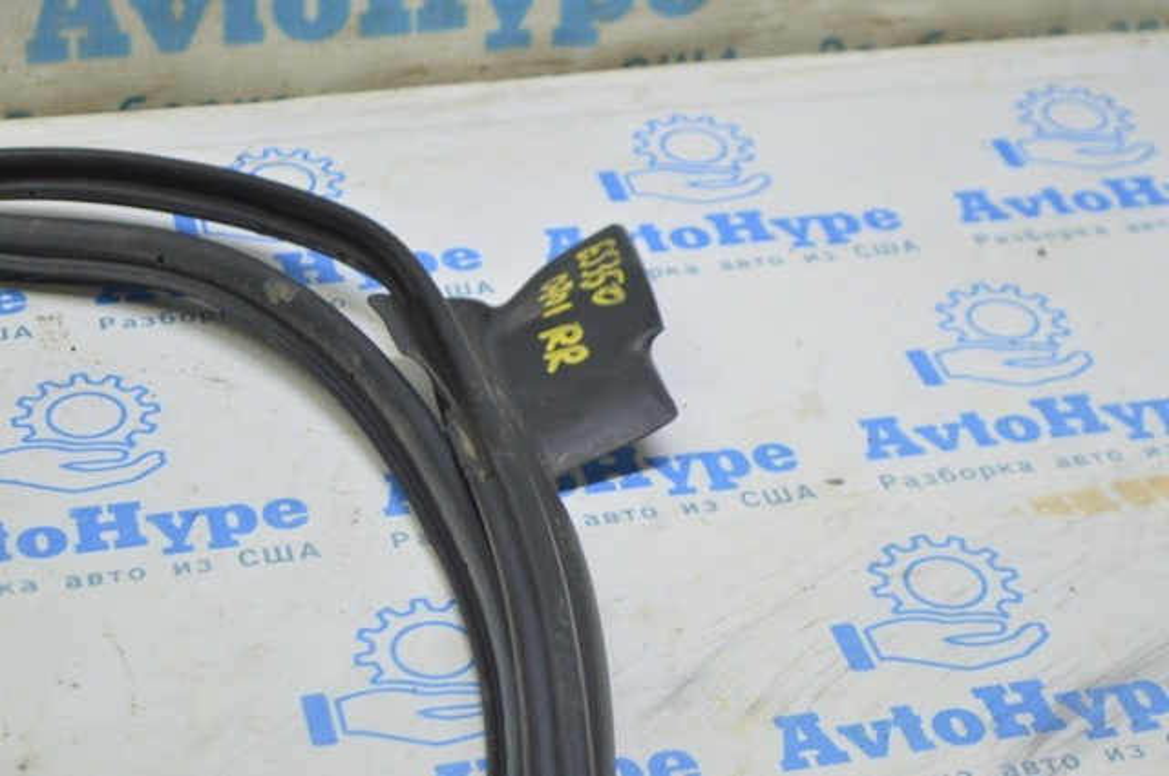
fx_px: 2676
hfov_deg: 24.6
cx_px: 584
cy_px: 388
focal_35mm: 82
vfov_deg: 16.5
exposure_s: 1/20
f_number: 5.6
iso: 400
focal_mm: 55
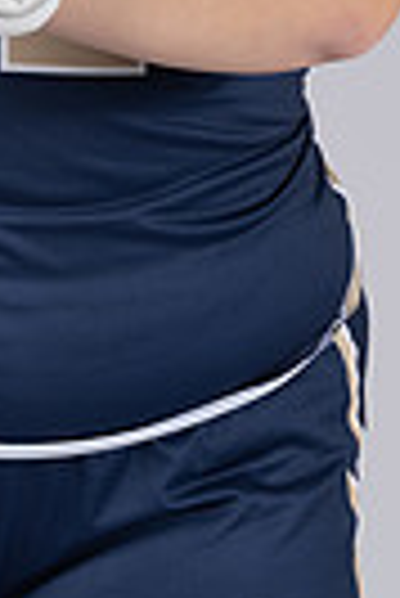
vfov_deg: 5.5
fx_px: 6183
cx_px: -22
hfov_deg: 3.7
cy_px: -337
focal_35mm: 372
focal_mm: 110
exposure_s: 1/200
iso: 250
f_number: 6.3
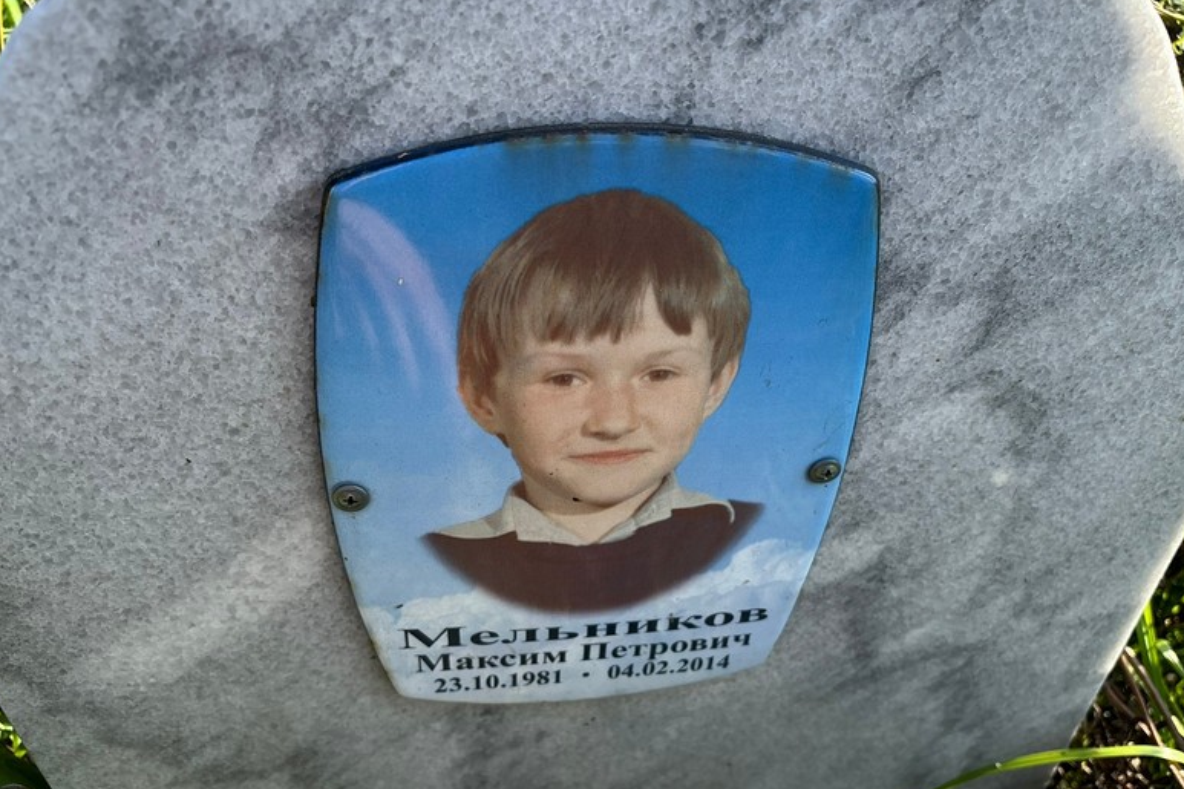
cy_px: 455
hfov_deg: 65.5
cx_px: 600
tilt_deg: -43.1
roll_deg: -5.1
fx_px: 921
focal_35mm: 28
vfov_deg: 46.2
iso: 50
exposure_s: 1/684
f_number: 1.6
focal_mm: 5.96
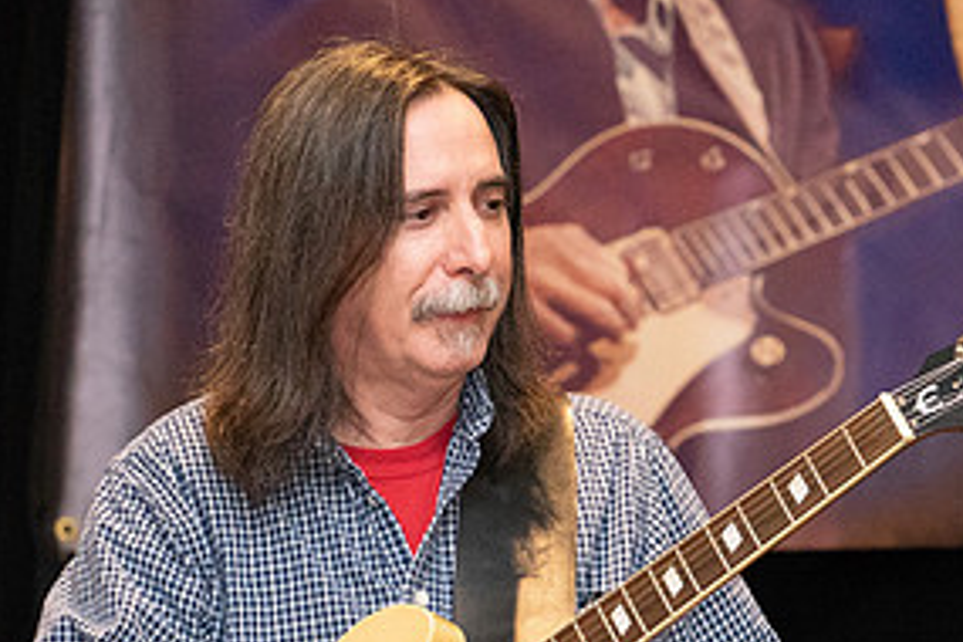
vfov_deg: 4.4
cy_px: 586
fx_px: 8399
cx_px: 634
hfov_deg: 6.6
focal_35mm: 314
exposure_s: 1/200
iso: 6400
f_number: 6.3
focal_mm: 139
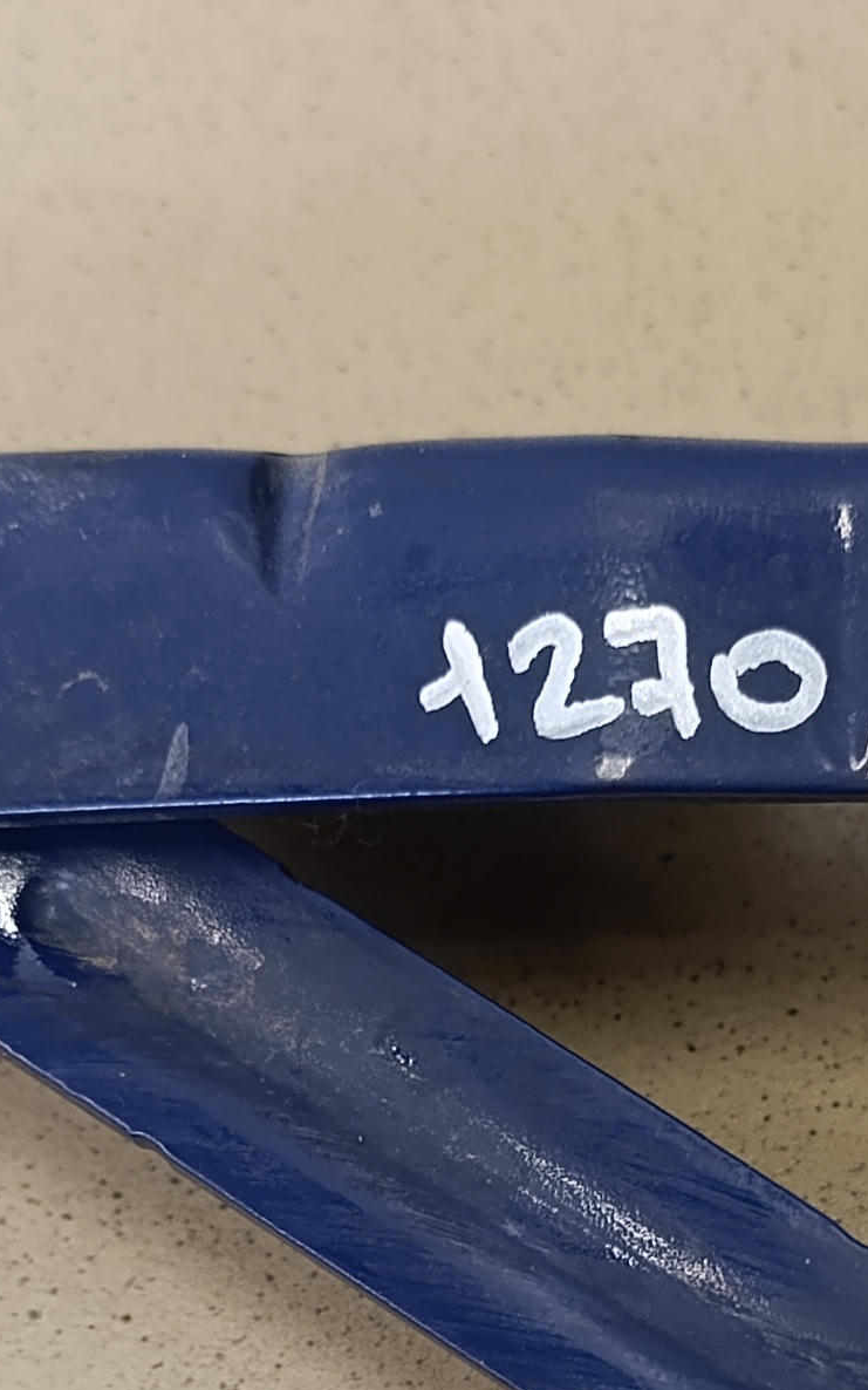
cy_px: 1285
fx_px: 3180
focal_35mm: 84
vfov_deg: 23.9
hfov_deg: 15.5
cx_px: 658
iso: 1000
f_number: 1.6
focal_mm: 6.14
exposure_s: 1/100
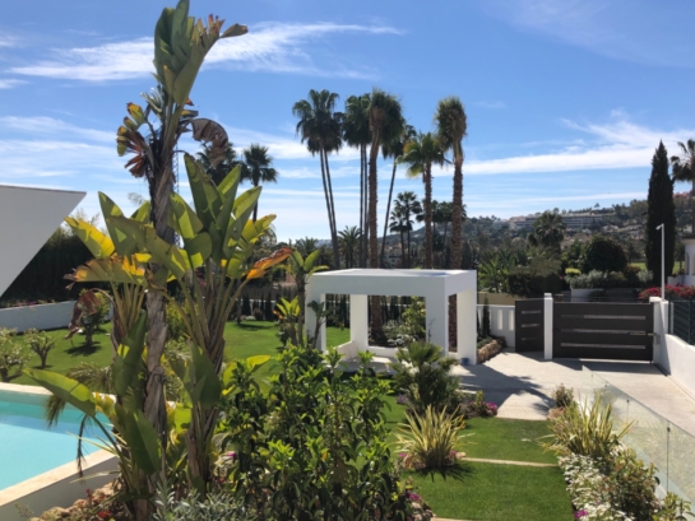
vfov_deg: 46.8
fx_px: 602
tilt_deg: -1.5
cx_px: 369
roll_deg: +1.3
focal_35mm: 30
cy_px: 276
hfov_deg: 59.9
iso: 25
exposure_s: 1/3205
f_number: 1.8
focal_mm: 4
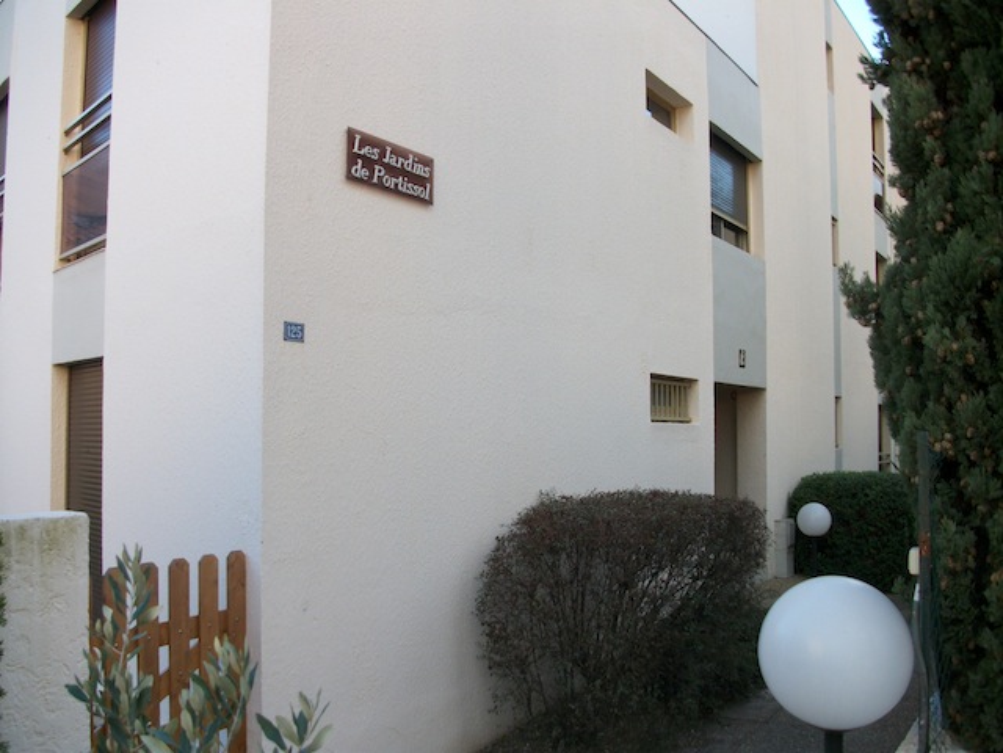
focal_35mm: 31
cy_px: 376
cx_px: 502
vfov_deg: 45.4
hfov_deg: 58.4
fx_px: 898
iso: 80
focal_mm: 5.7
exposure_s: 1/187
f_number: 2.9
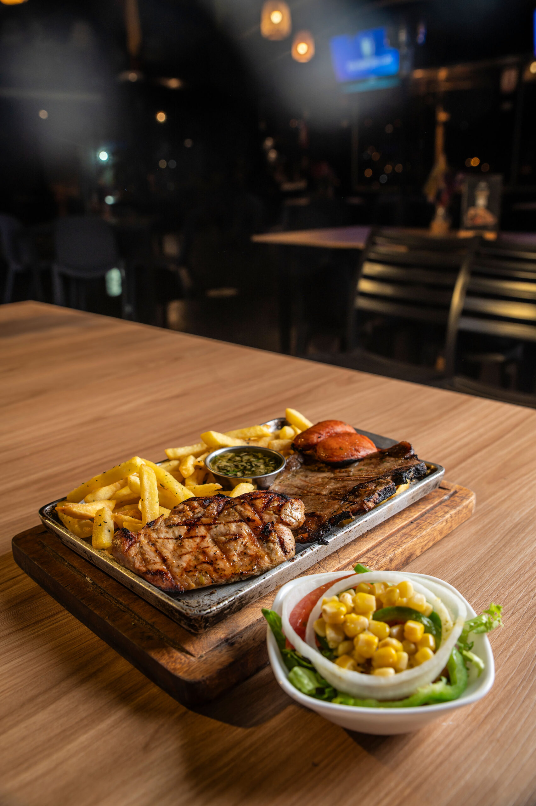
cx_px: 268
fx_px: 1230
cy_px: 403
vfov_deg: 36.3
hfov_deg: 24.6
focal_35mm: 55
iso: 125
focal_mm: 55
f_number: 6.3
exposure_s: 1/100
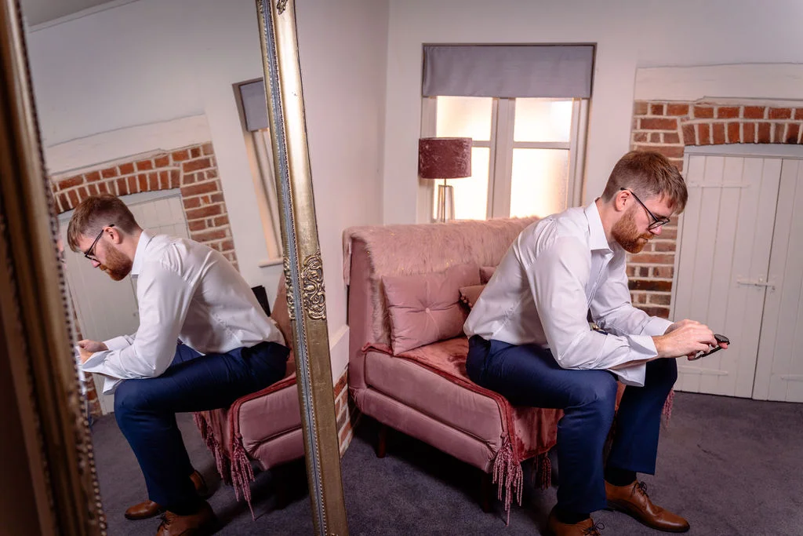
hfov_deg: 65.5
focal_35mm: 28
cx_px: 402
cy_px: 268
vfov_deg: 46.4
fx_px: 625
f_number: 3.2
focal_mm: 28
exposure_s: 1/200
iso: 250
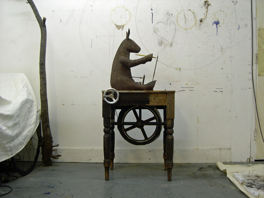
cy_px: 99
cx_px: 132
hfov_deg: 49.0
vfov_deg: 37.7
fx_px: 290
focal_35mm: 38
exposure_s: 1/12.2
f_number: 2.8
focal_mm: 8
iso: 100
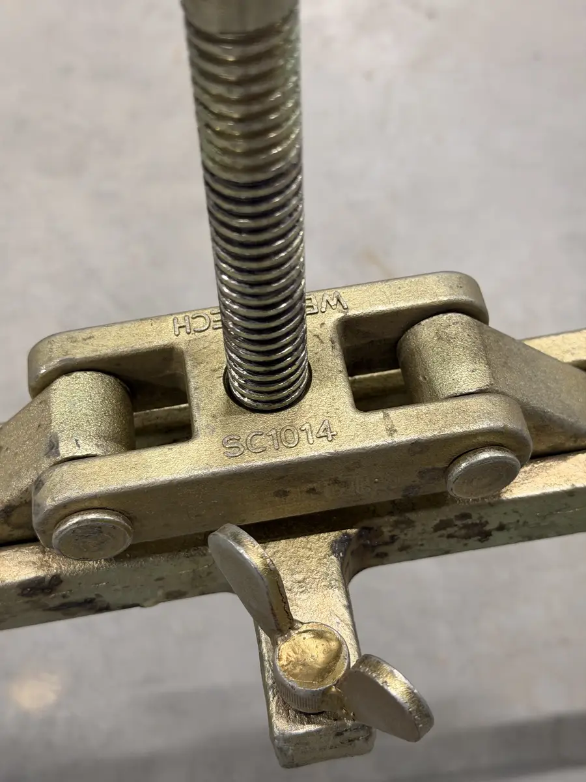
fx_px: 1083
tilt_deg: -72.5
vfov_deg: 39.7
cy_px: 391
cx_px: 293
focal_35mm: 48
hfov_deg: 30.3
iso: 250
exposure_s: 1/50
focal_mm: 6.76
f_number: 1.78
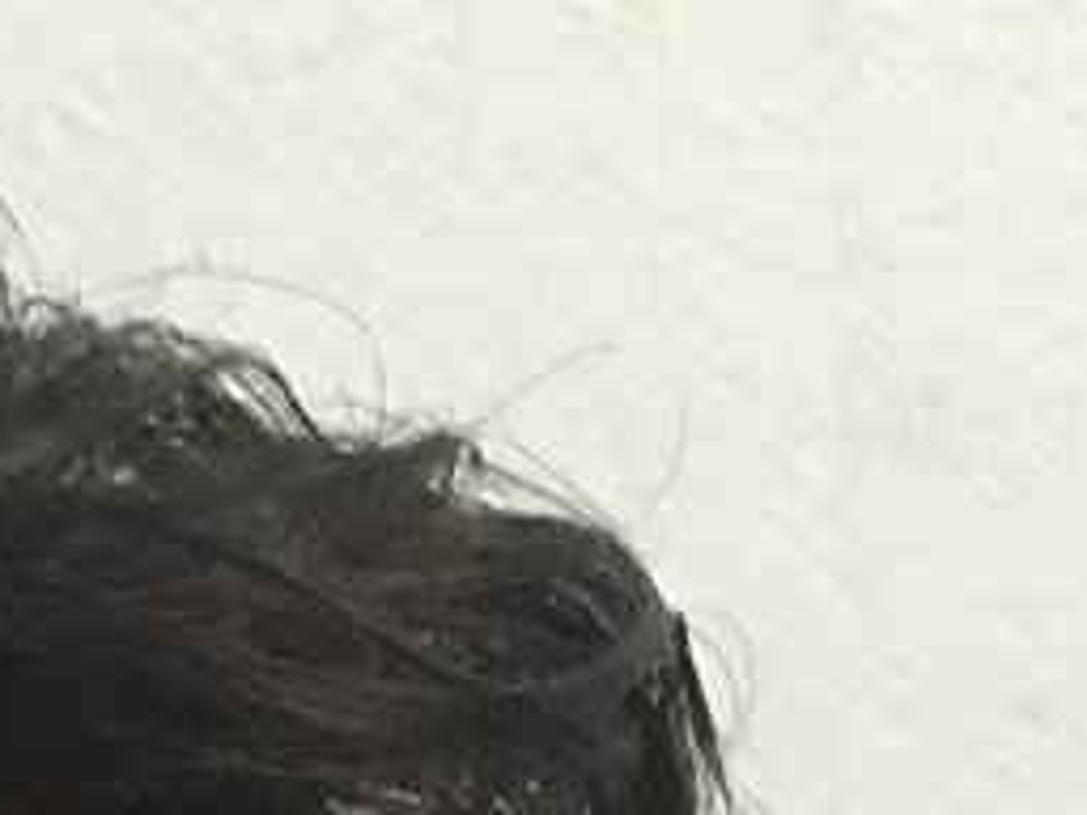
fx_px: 5747
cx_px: -476
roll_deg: +0.8
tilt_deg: -3.8
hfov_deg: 10.5
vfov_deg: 7.0
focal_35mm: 183
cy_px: 2710
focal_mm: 4.15
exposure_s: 1/33
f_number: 2.2
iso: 200
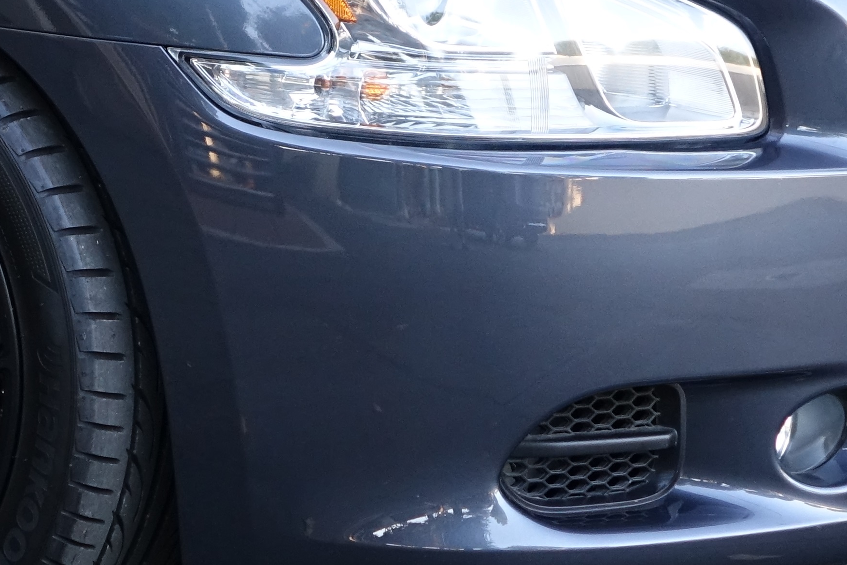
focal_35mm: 312
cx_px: 453
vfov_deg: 4.4
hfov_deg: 6.6
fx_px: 7339
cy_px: 41
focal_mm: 36.77
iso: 500
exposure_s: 1/125
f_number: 2.8
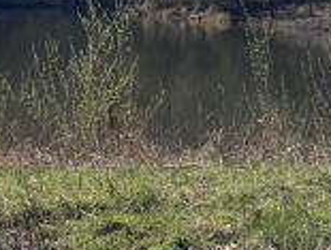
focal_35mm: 103
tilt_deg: -6.1
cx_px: -106
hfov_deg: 17.8
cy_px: 28
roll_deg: -2.3
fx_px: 987
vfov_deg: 14.3
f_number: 1.78
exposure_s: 1/4405
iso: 80
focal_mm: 6.76
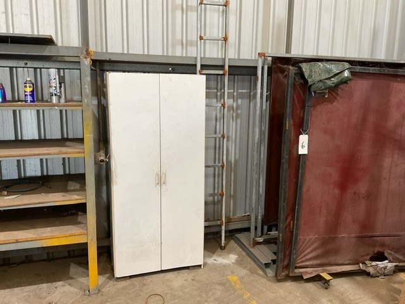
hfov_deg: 61.7
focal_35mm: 29
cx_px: 202
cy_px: 152
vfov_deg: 48.2
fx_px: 339
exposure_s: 1/60
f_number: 1.8
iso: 100
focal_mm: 3
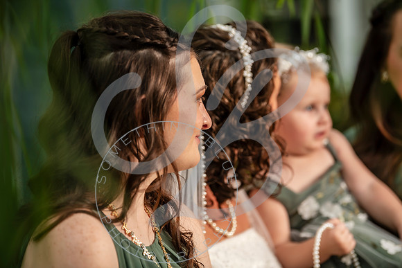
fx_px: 1508
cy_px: 134
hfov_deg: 15.2
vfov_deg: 10.2
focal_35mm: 135
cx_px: 201
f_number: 2.8
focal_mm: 135
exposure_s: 1/640
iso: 200
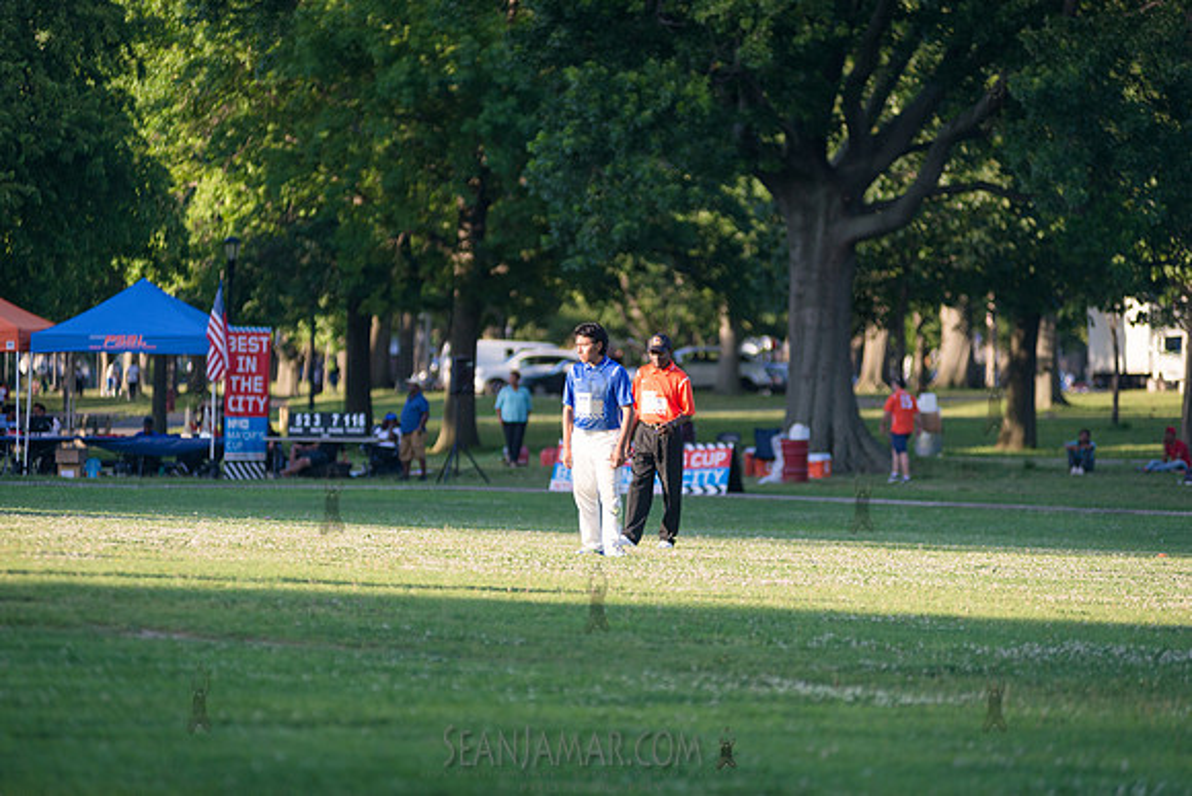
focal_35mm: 200
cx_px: 596
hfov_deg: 10.3
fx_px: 6623
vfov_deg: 6.9
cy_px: 398
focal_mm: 200
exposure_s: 1/2000
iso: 400
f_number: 2.8
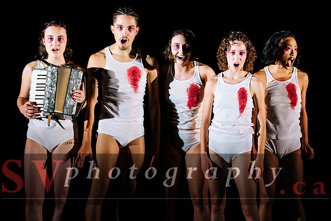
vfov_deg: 12.1
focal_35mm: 113
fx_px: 1042
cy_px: 110
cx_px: 184
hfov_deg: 18.0
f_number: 2.8
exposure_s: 1/80
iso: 1600
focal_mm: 102
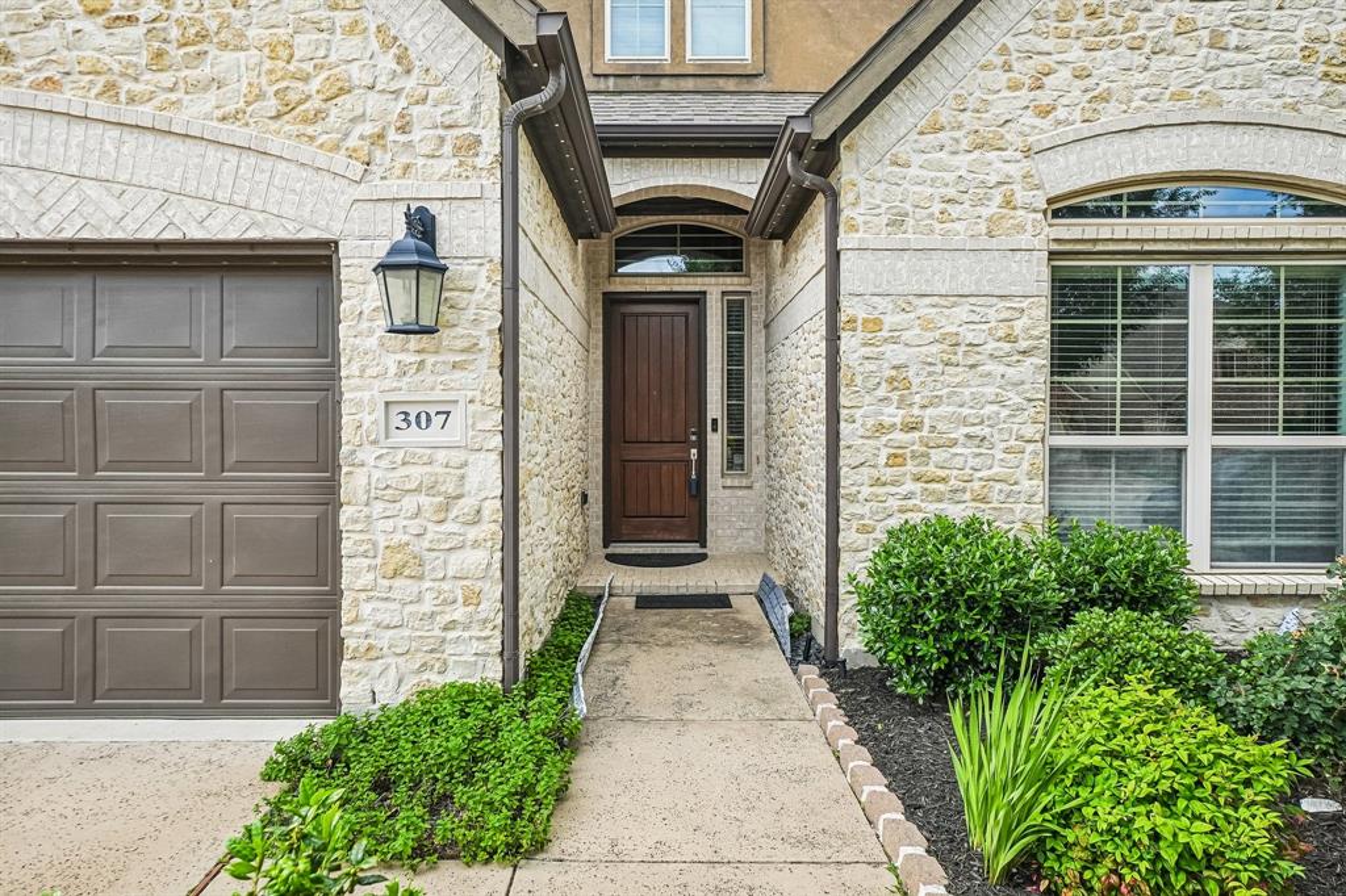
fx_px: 785
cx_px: 673
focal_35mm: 21
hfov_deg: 81.2
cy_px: 448
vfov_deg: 59.5
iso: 400
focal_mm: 14
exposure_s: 1/250
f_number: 8
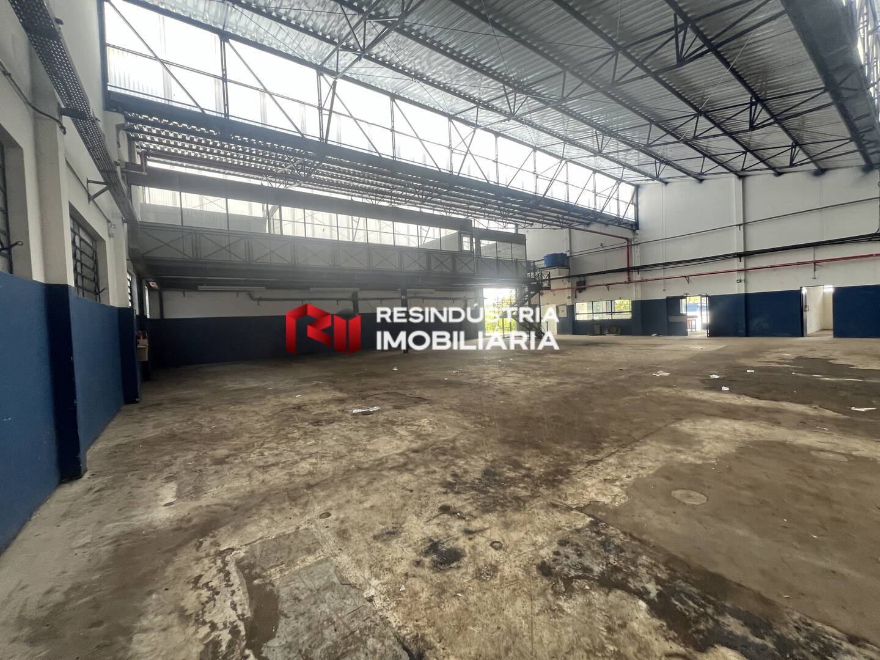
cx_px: 440
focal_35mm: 13
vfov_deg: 89.9
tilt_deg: +0.6
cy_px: 330
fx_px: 330
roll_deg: +3.2
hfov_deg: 106.2
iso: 200
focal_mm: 1.57
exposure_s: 1/99
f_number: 1.8
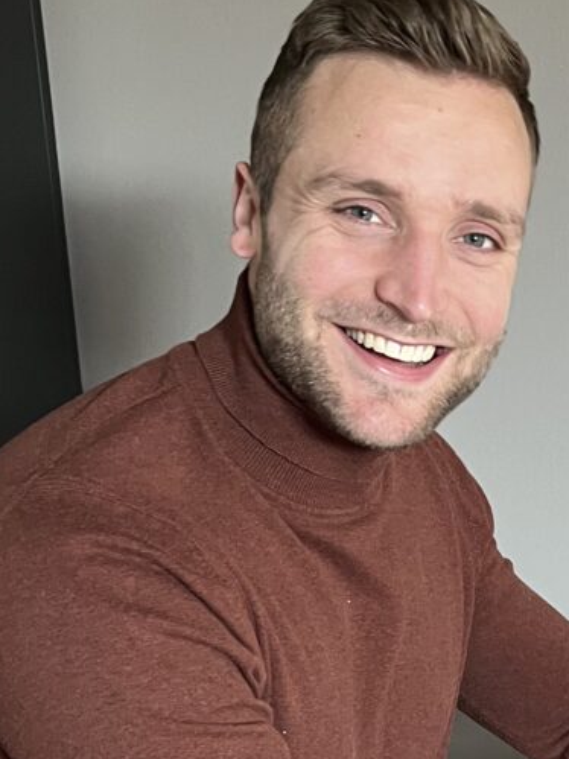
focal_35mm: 80
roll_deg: +1.4
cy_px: 698
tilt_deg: -19.6
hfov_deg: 18.0
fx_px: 1754
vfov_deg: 23.7
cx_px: 572
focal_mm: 5.1
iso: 160
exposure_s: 1/60
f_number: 1.6
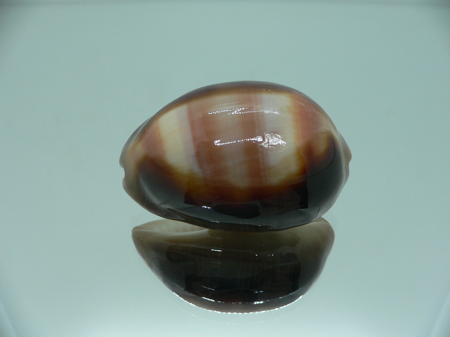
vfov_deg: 40.7
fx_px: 455
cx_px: 225
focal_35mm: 35
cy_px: 168
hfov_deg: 52.6
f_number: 2.8
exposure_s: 1/60
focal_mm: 4.6
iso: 80
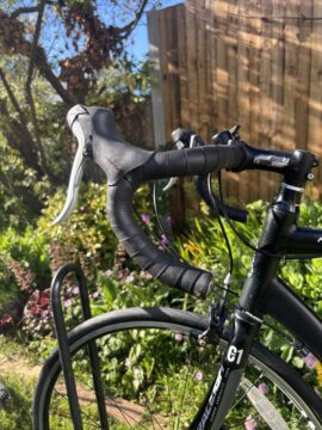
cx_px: 161
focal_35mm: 26
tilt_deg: -13.4
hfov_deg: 53.1
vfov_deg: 67.3
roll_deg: +2.7
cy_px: 215
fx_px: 322
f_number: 1.6
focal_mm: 5.96
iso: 50
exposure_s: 1/477
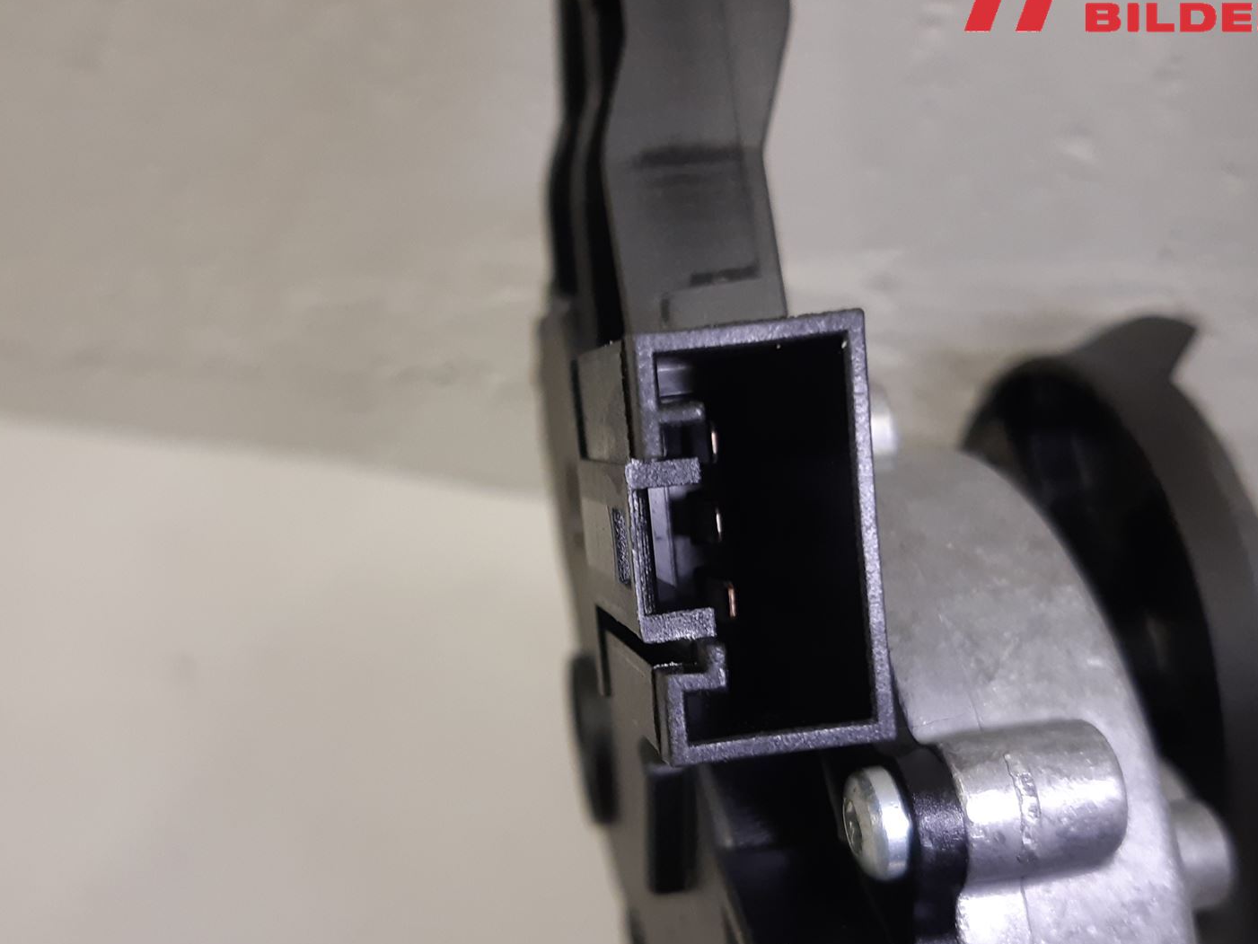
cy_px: 569
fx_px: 1381
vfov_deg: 37.6
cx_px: 596
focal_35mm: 38
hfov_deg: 49.0
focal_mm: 3.93
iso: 200
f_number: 1.7
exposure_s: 1/50
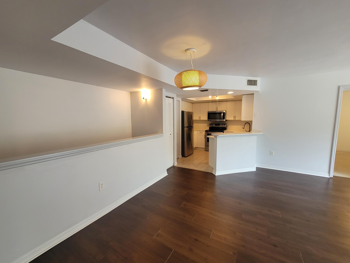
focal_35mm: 13
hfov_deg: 106.2
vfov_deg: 89.9
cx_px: 175
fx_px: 131
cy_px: 132
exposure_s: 1/60
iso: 200
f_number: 2.2
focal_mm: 2.2
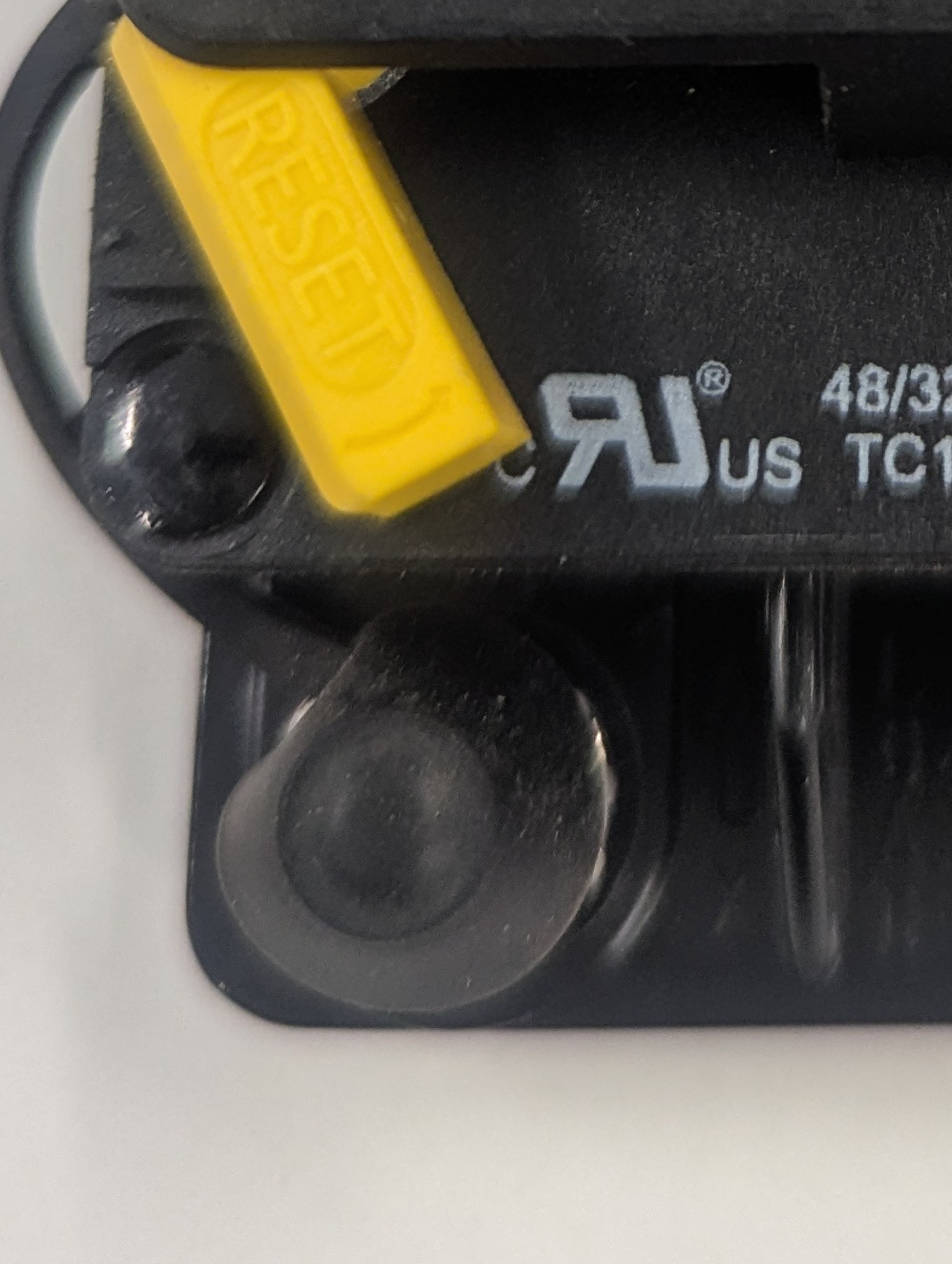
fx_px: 2523
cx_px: 962
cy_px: -276
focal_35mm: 69
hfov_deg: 20.6
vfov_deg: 25.2
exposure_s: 1/120
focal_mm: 6.81
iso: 280
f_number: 1.85
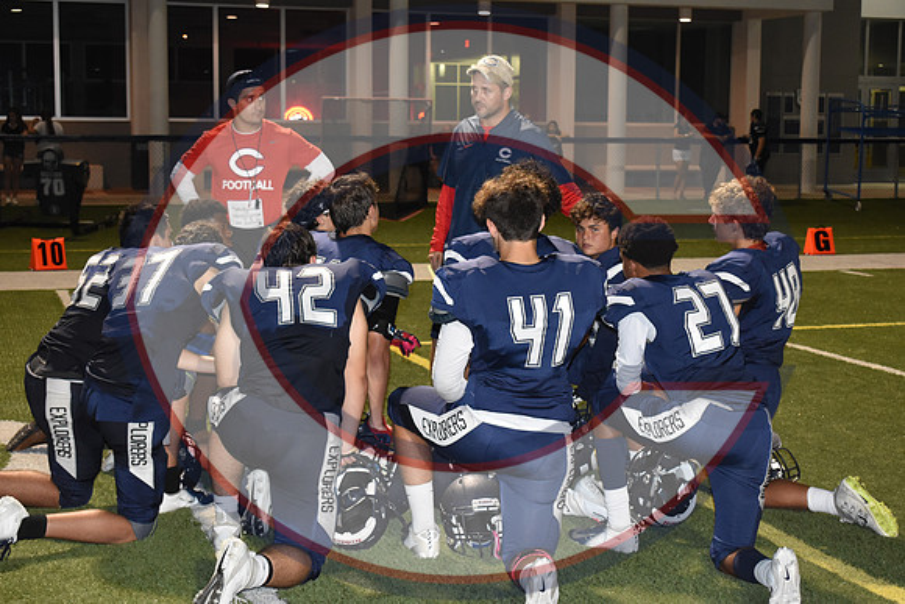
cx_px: 452
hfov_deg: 35.0
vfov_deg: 23.8
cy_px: 302
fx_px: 1433
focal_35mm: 57
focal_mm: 38
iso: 1600
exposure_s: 1/60
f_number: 4.8
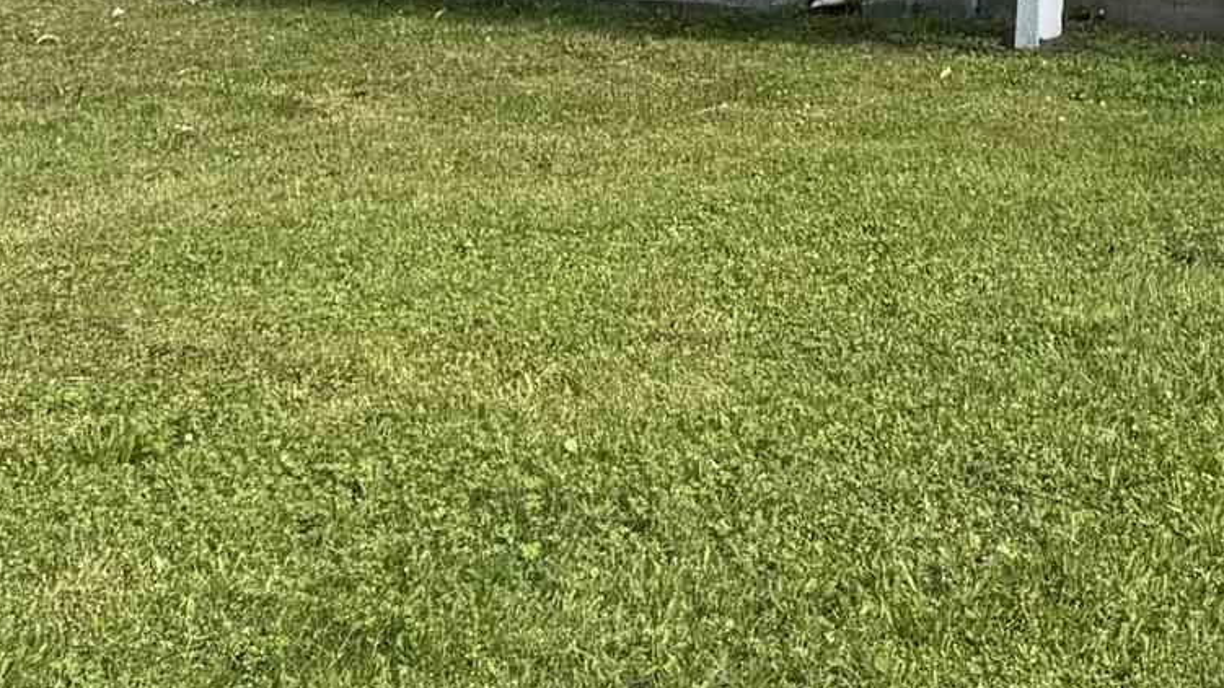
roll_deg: -0.8
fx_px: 3472
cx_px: 2008
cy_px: -947
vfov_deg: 10.0
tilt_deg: +5.4
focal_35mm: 107
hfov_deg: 17.3
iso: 80
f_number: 1.78
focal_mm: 6.76
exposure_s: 1/3413
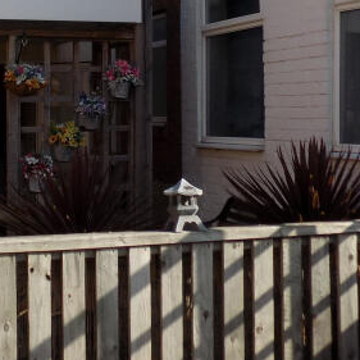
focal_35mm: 74
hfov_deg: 23.0
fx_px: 871
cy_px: 111
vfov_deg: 23.2
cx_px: 64
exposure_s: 1/640
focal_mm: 4
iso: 80
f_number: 3.1
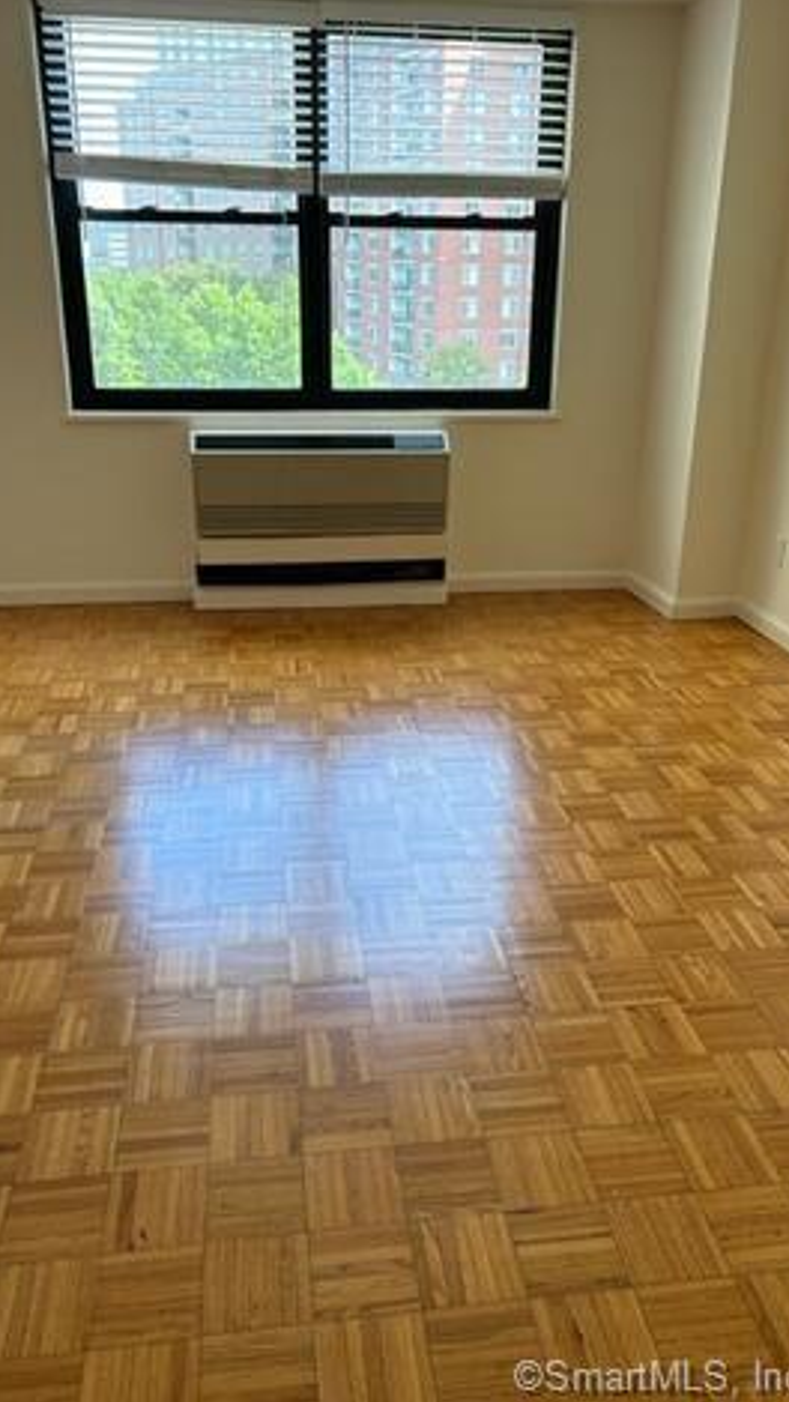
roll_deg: +0.2
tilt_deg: -19.6
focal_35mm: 29
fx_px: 1078
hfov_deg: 40.2
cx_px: 406
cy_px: 688
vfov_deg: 66.1
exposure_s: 1/162
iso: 64
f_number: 1.5
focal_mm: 5.7
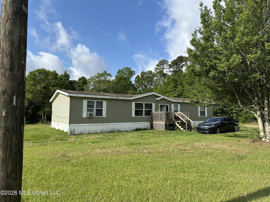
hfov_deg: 71.6
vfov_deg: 56.8
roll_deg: -1.8
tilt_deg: +3.1
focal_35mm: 24
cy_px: 101
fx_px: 187
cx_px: 135
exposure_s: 1/3861
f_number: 1.78
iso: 80
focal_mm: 6.86
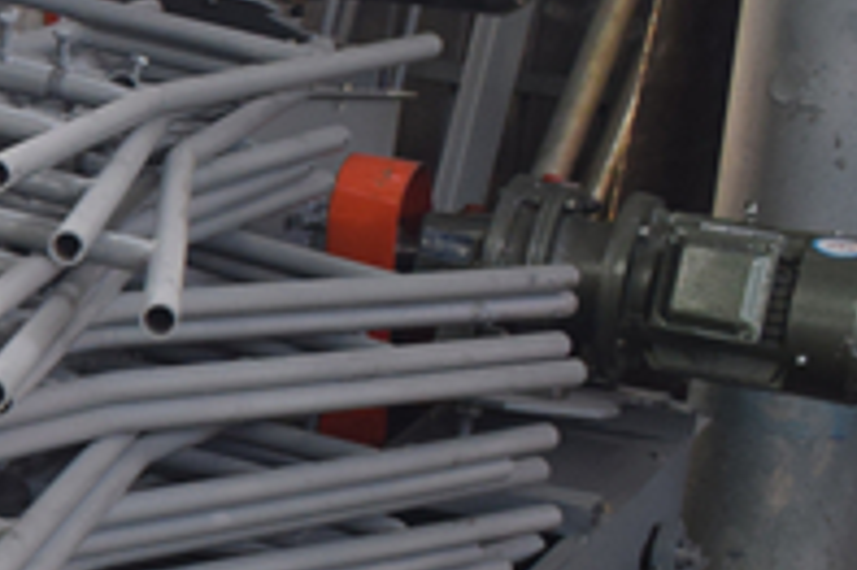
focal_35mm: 137
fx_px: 3259
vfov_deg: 10.0
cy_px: 383
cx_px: -887
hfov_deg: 12.9
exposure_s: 1/60
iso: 720
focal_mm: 18
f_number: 4
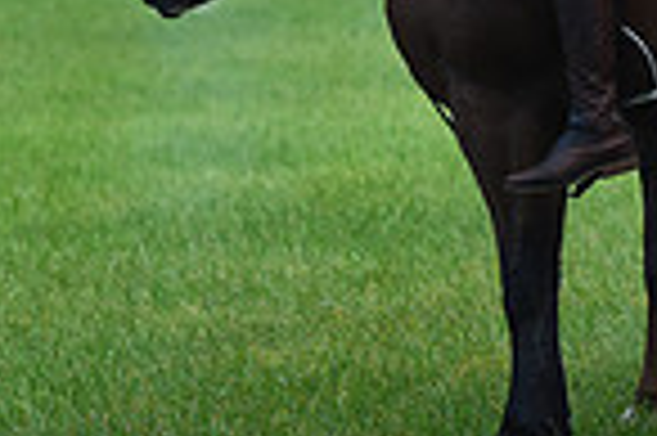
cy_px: -157
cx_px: 1179
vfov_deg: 3.4
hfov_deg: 5.1
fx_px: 7255
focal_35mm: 398
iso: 2500
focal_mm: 100
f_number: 5.6
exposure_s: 1/1250
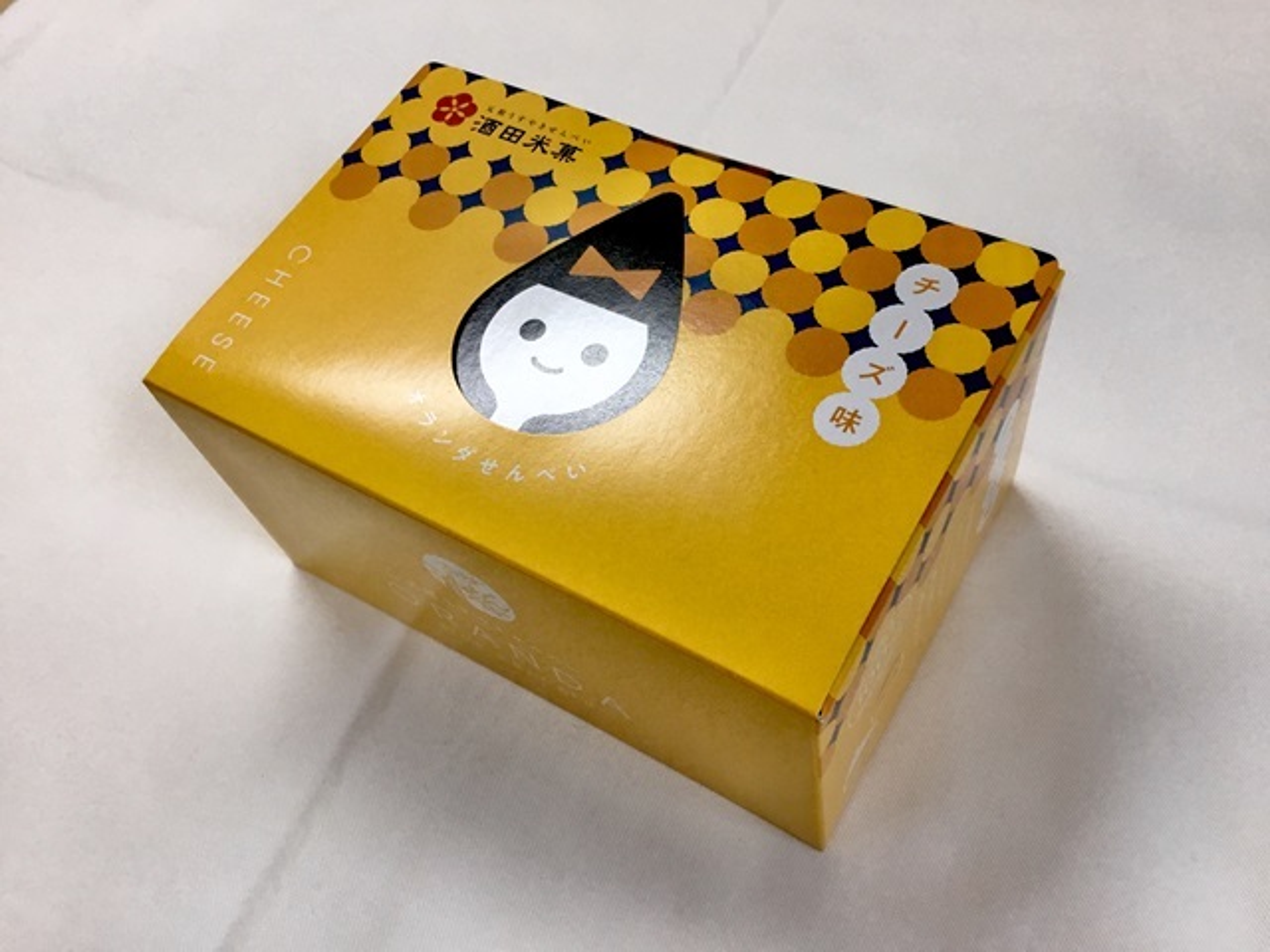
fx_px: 1137
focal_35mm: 31
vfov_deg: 45.4
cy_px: 476
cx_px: 635
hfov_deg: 58.4
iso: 64
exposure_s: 1/33
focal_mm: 3.3
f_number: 2.4
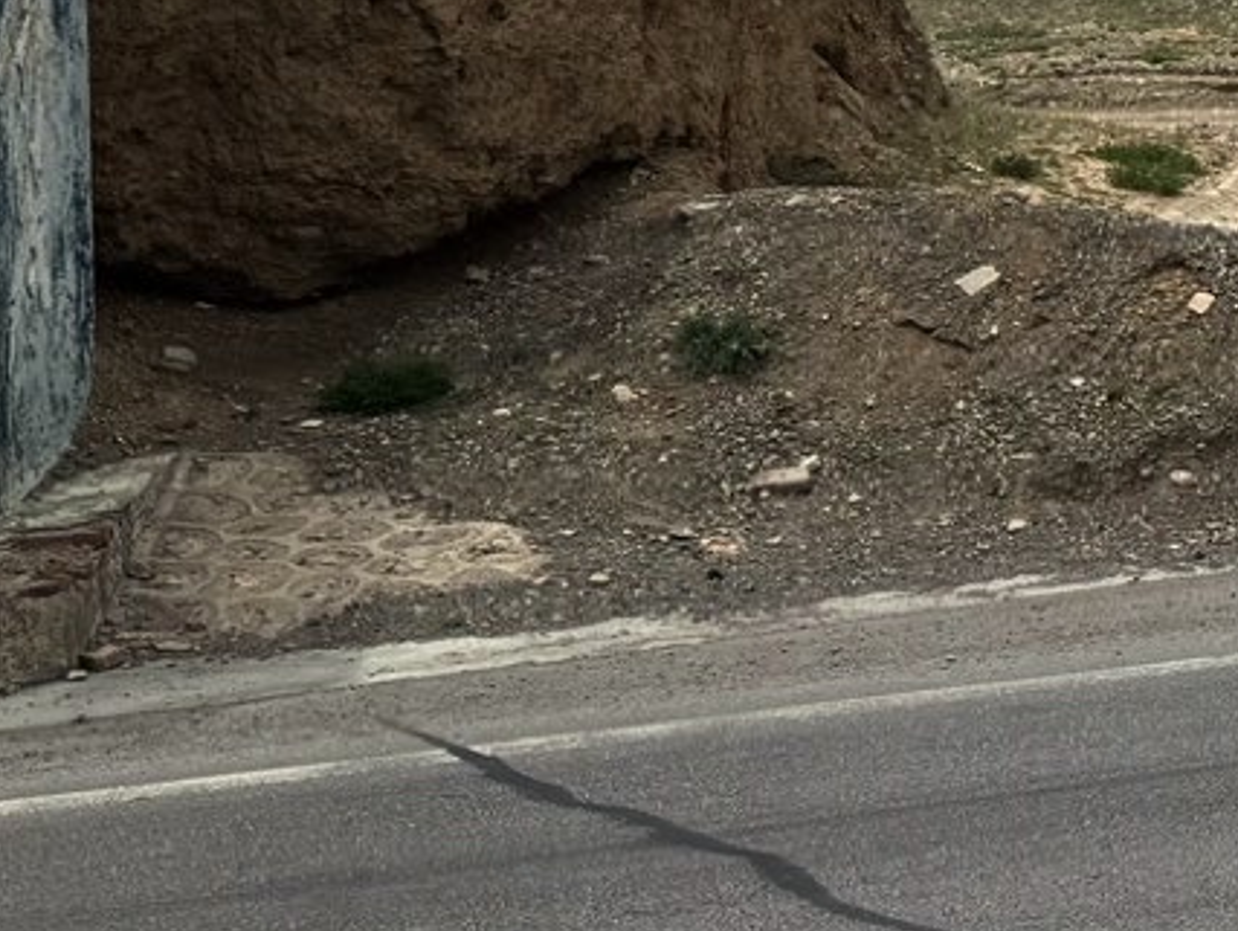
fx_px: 4116
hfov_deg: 14.6
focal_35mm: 115
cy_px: 171
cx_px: 2343
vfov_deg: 12.8
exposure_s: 1/5348
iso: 80
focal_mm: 6.76
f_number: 1.78
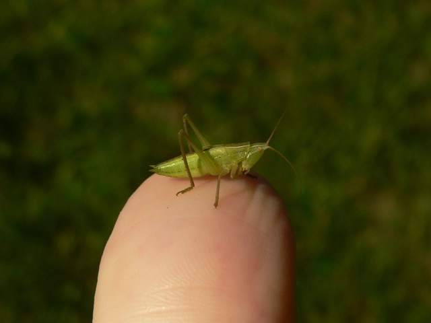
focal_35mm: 77
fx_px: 959
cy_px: 162
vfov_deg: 19.1
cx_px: 216
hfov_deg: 25.3
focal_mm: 12.8
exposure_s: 1/1000
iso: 80
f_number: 5.6
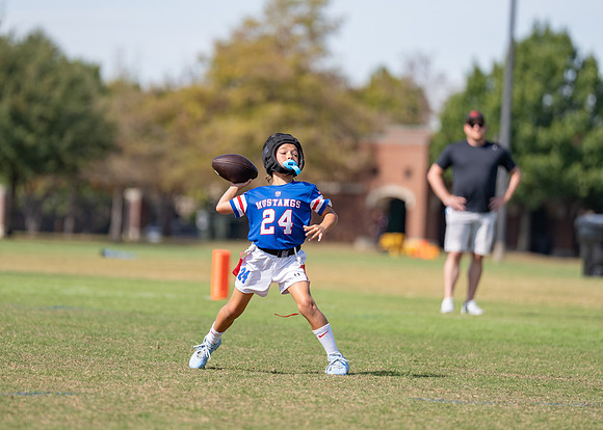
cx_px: 255
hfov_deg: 6.8
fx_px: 5083
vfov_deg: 4.8
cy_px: 182
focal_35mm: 297
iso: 100
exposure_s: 1/1000
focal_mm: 200
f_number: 2.8
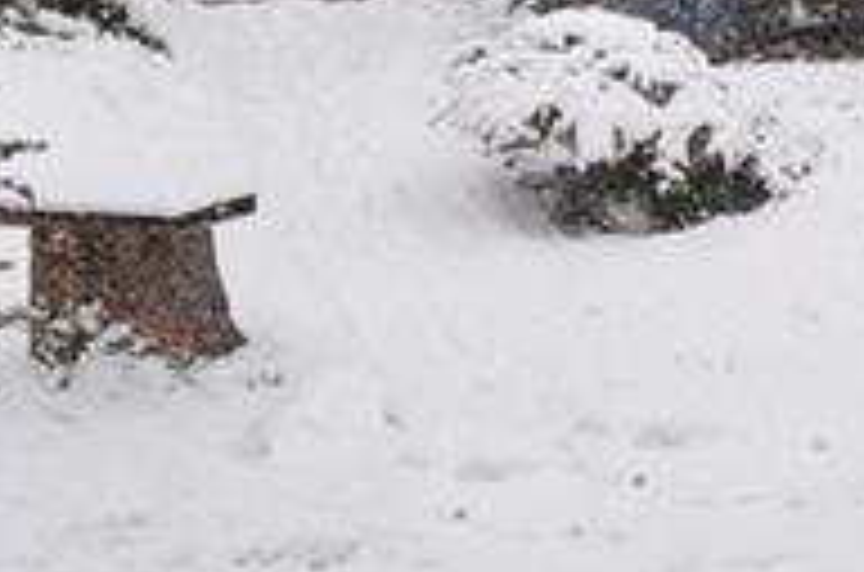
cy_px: -403
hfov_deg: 12.9
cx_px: 2187
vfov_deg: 11.4
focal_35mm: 112
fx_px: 2681
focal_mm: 14
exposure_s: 1/250
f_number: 8
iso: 400
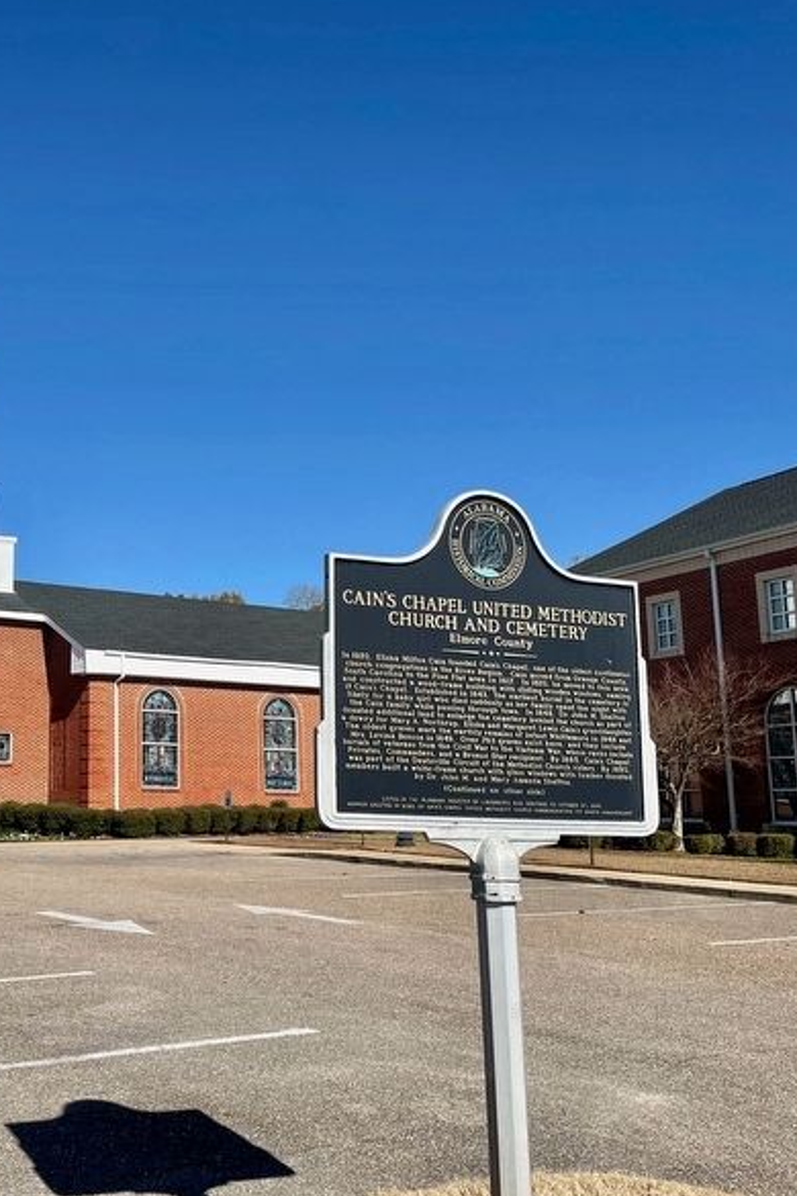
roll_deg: -0.4
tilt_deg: +10.1
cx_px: 37
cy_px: 603
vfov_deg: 51.9
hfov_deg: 33.5
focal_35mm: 37
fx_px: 1229
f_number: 1.6
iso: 32
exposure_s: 1/4651
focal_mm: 4.2
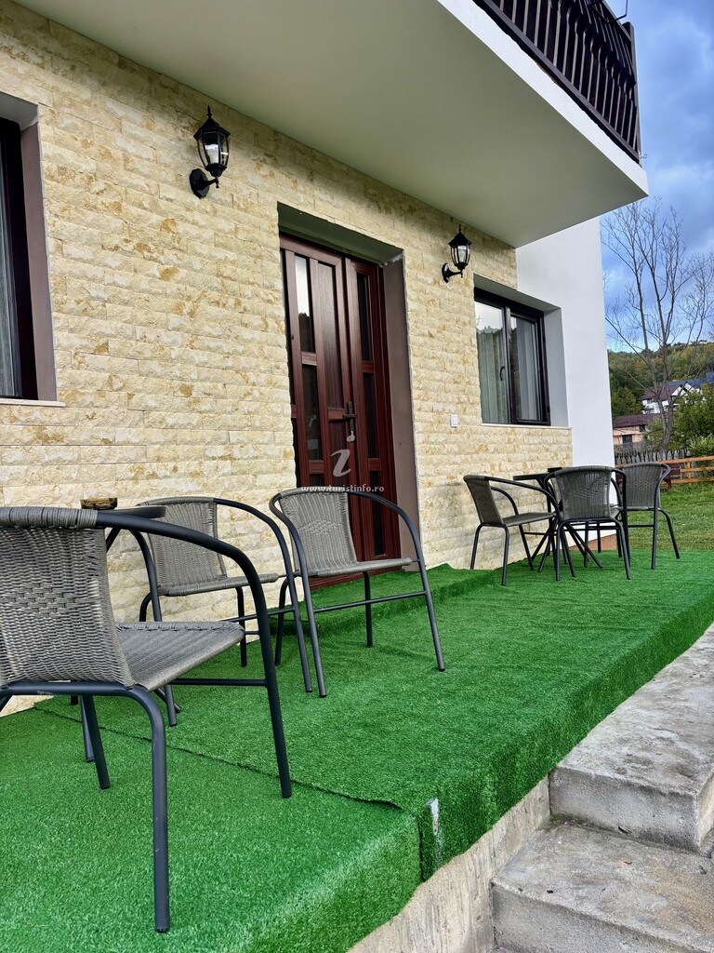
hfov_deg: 53.1
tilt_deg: +0.0
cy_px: 476
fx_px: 715
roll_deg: +3.6
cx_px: 357
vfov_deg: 67.3
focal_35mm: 26
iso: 50
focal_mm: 5.96
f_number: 1.6
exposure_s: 1/306
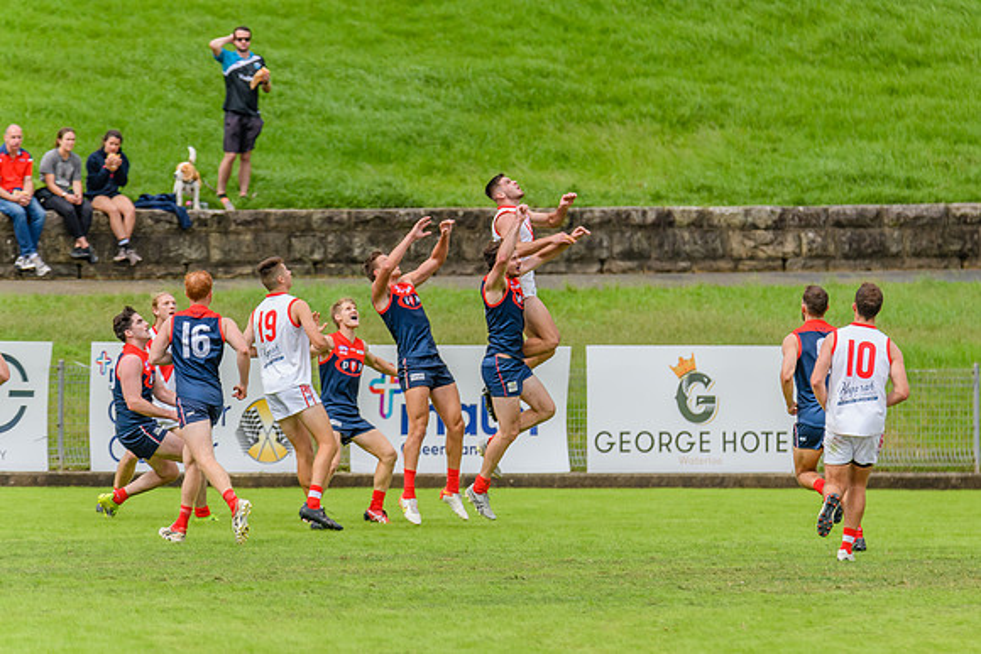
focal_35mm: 453
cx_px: 530
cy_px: 349
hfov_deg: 4.6
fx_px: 12337
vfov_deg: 3.0
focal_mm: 400
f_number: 10
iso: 800
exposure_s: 1/1600
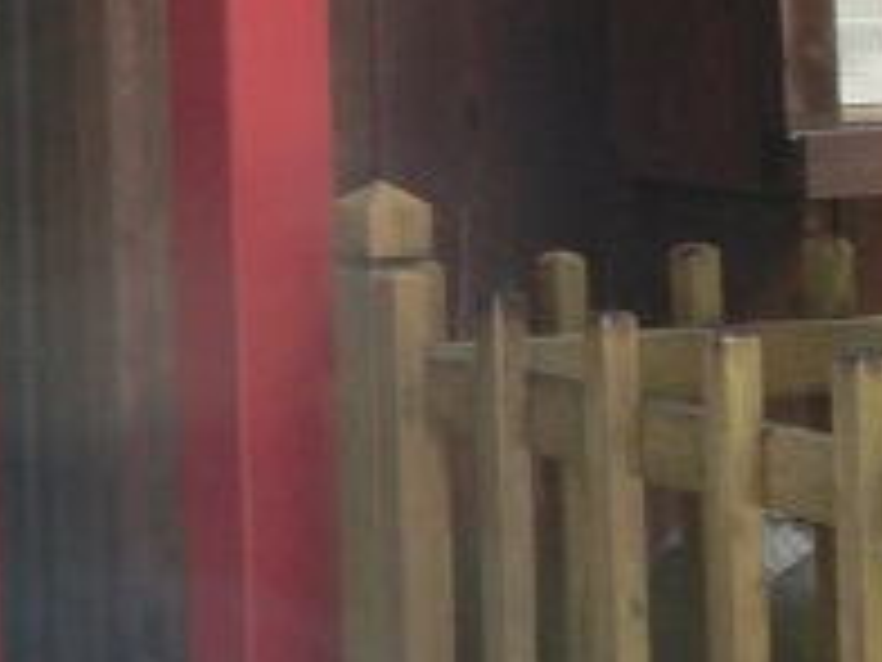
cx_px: -1166
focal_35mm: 153
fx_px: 3898
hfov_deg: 11.1
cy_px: -306
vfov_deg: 9.4
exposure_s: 1/200
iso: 80
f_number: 3.5
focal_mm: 5.36
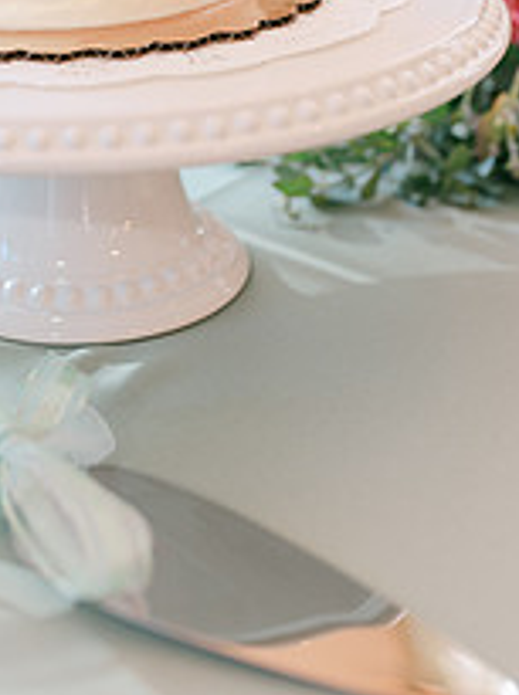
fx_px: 1484
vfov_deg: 25.1
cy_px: -7
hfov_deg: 19.5
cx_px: 64
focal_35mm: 74
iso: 320
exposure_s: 1/125
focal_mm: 35
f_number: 2.8
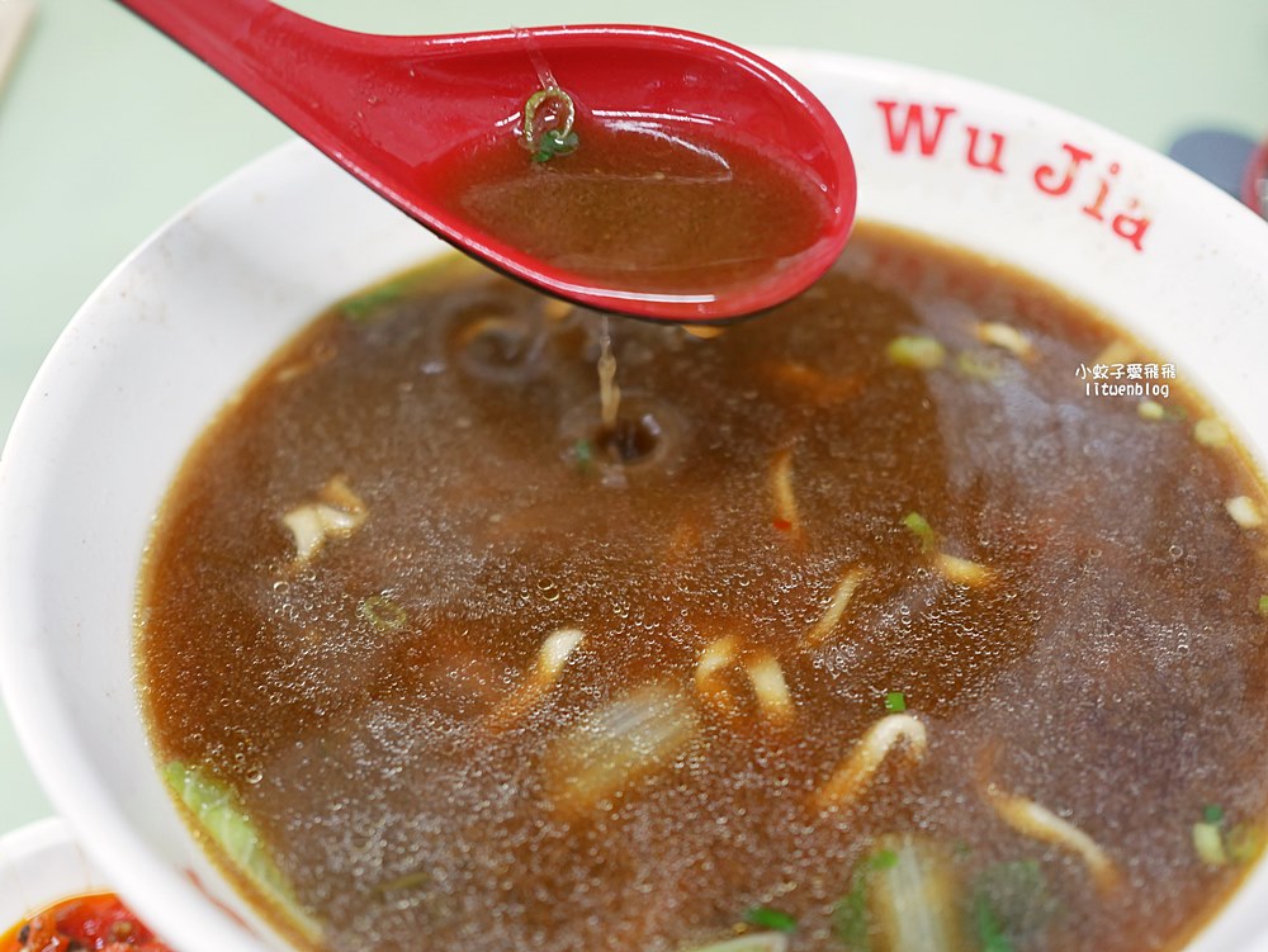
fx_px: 1832
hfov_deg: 38.2
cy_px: 476
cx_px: 634
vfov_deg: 29.1
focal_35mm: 50
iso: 320
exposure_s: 1/60
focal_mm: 25
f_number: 1.8
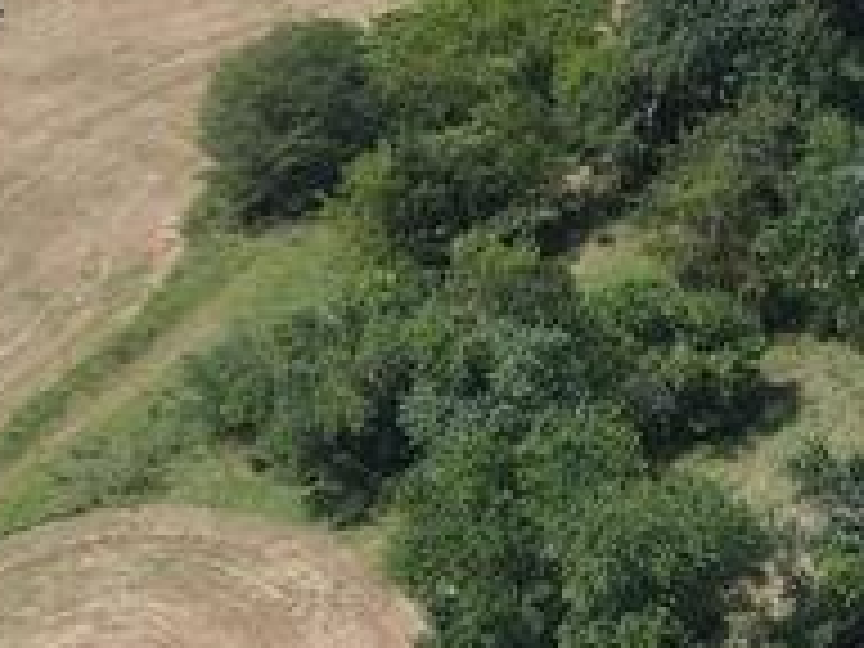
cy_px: 144
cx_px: 1732
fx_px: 3195
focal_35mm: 128
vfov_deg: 11.5
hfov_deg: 13.3
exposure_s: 1/400
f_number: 2.8
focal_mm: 4.5
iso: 100
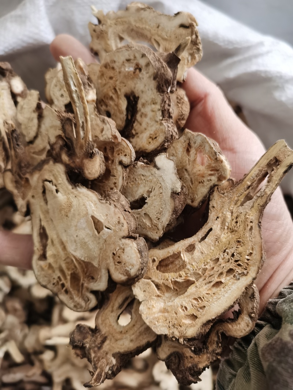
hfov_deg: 51.3
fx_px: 305
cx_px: 146
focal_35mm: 27
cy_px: 195
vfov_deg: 65.3
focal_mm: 5.58
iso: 500
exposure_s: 1/33.3
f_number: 1.8
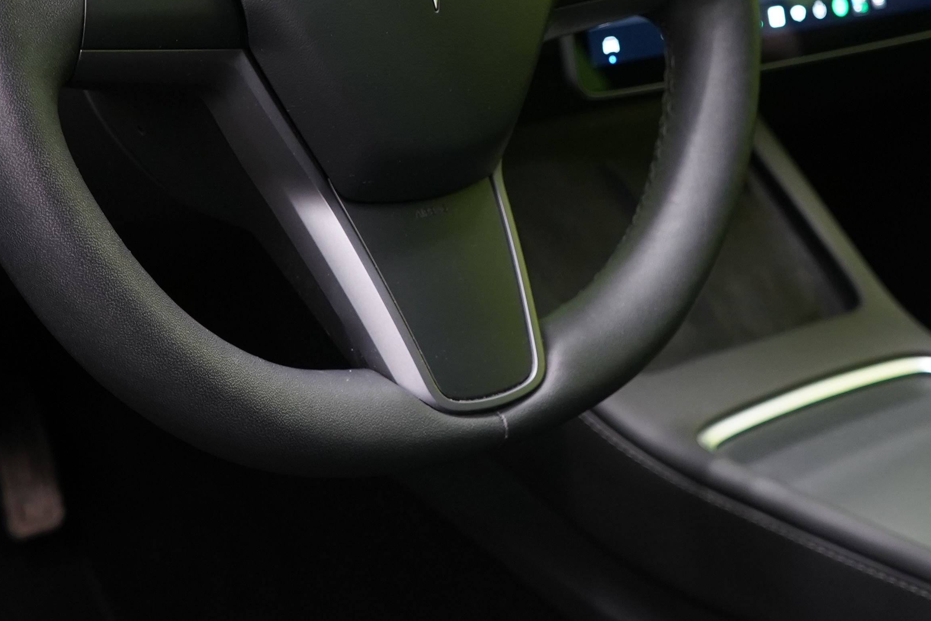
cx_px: 461
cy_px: -61
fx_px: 1940
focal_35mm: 75
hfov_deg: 27.0
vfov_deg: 17.6
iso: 1250
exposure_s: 1/20
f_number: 5
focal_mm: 29
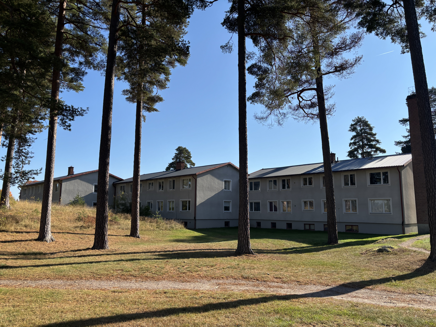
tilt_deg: +8.1
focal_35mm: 26
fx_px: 327
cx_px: 218
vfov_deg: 53.1
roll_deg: -0.8
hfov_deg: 67.3
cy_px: 164
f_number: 1.6
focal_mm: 5.96
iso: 50
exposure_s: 1/3311
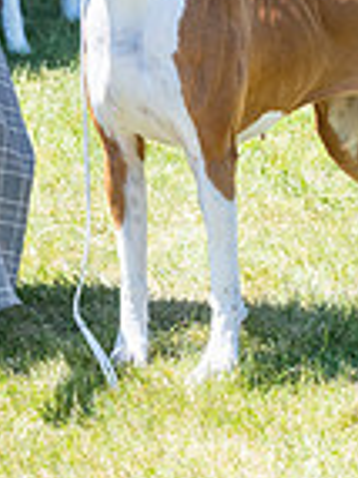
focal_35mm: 266
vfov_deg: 7.3
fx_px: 3673
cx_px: 141
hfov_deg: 5.6
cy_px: -211
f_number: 7.1
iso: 1600
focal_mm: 88
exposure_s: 1/1600
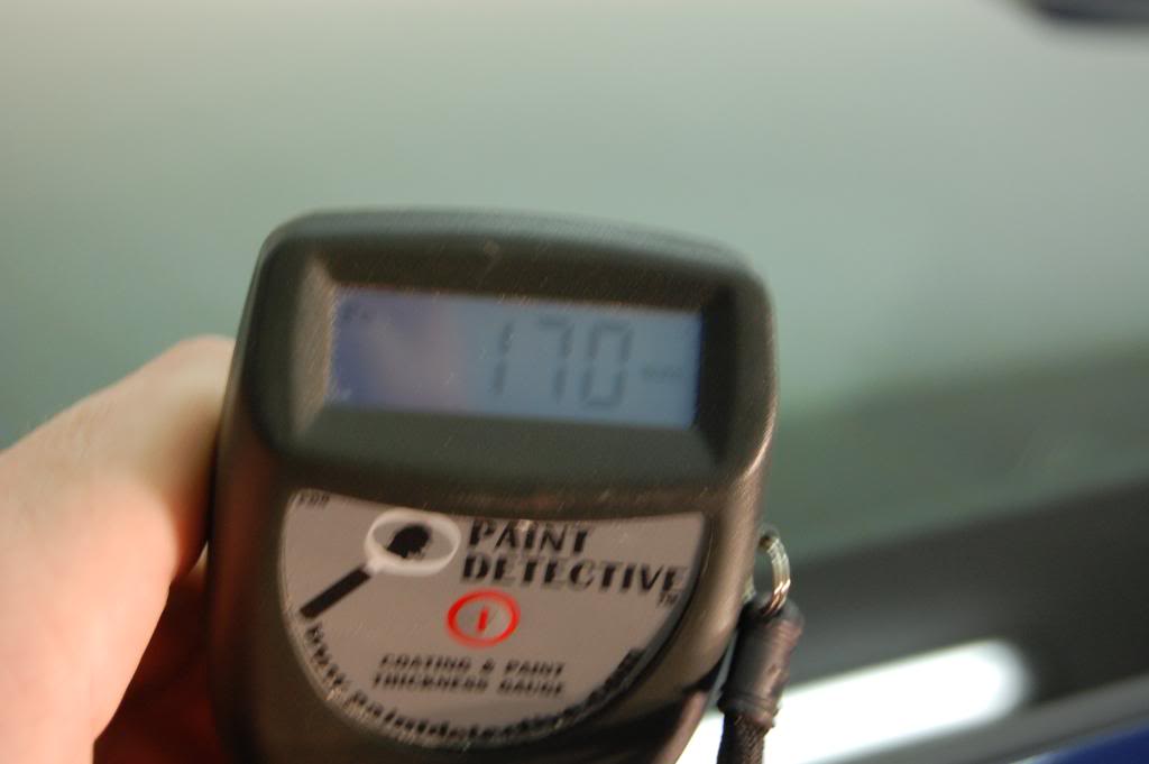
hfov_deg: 24.6
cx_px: 574
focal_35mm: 82
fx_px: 2631
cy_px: 382
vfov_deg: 16.5
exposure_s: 1/15
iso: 800
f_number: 5.6
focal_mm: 55
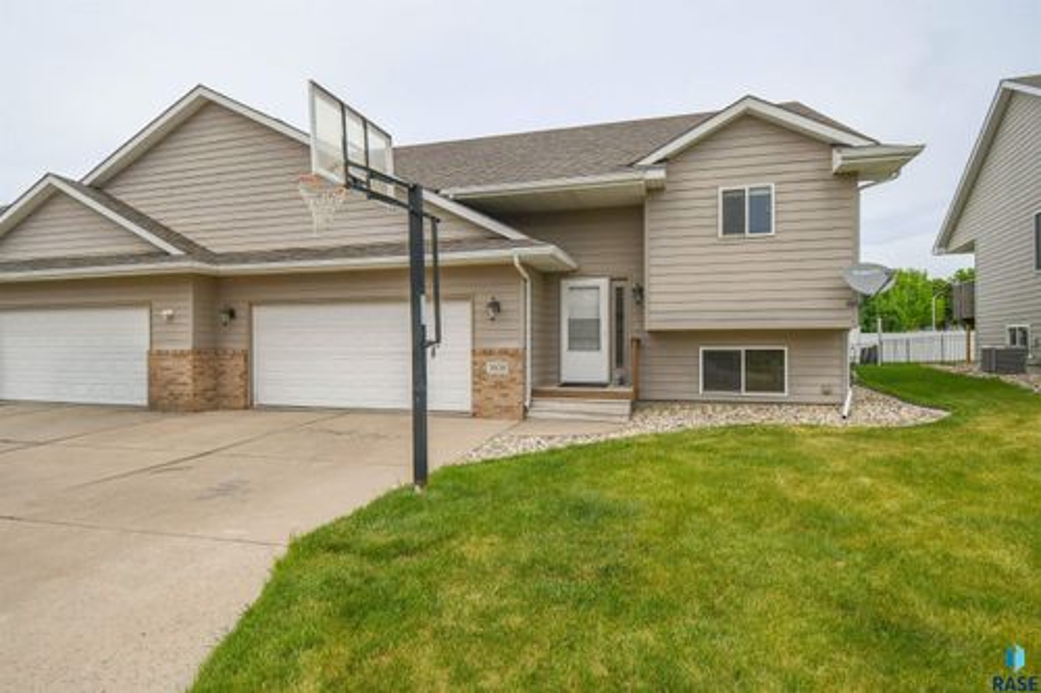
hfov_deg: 86.9
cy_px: 346
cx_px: 520
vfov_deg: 64.5
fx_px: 549
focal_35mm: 19
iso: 1250
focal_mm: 13
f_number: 7.1
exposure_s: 1/4000
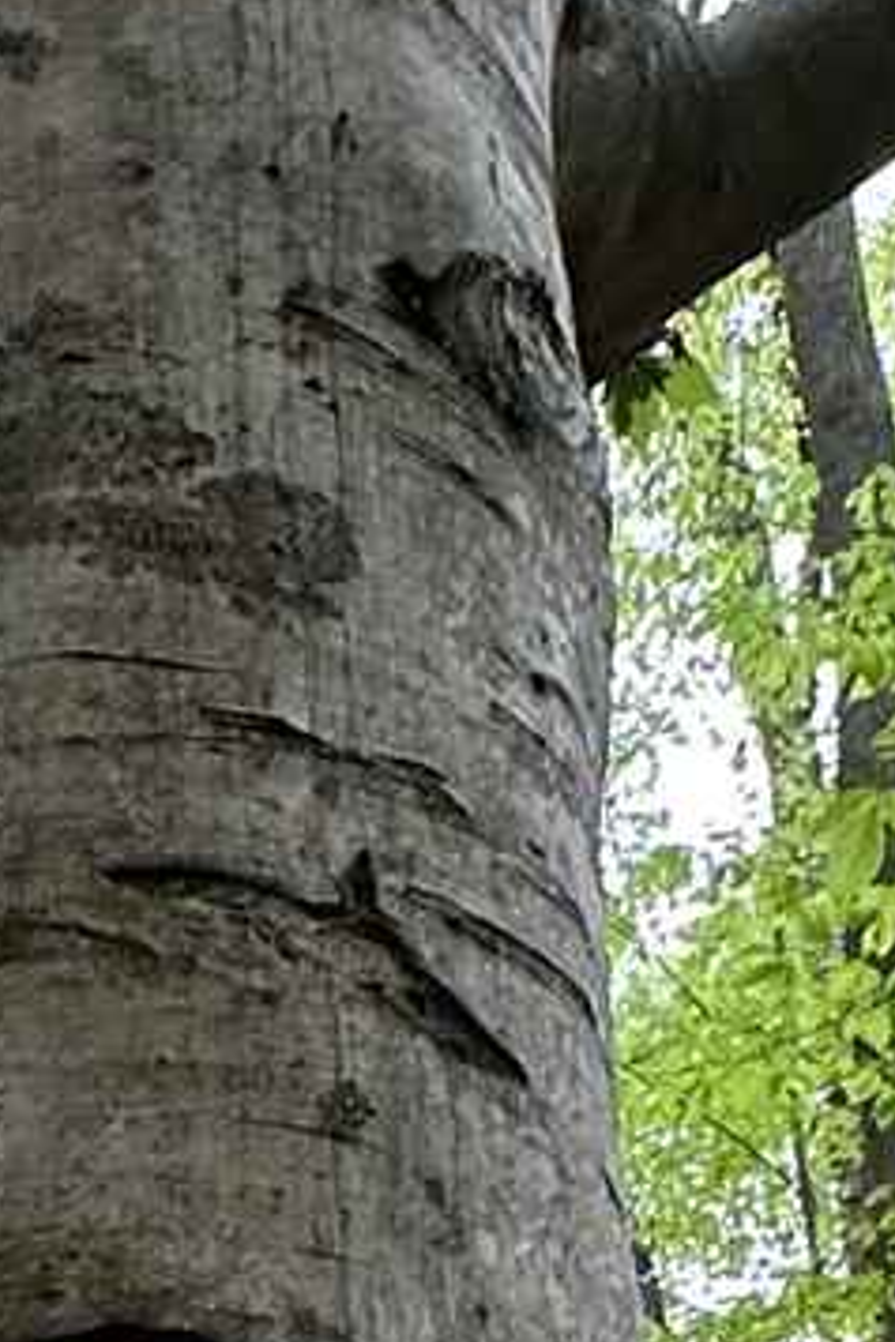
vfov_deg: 18.0
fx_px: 3505
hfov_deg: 14.3
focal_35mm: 94
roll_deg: +0.8
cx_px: -26
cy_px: 2297
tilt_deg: +16.3
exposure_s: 1/99
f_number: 2.2
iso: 160
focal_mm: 2.22
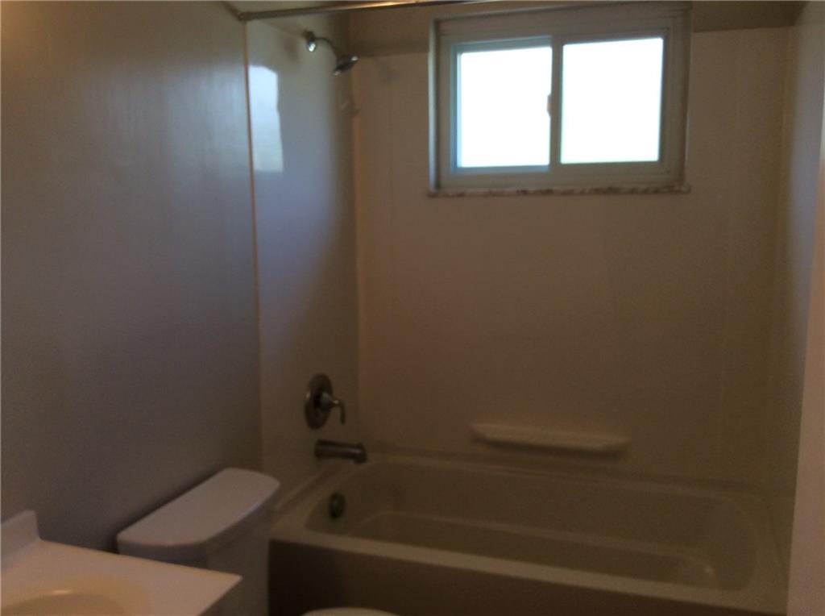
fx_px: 761
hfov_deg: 56.9
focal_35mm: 32
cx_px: 412
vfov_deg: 44.0
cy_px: 308
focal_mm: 3.3
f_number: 2.4
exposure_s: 1/60
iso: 50
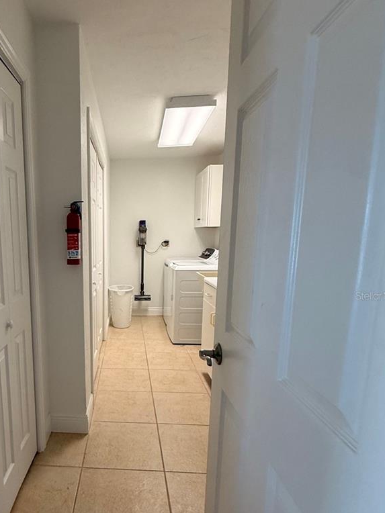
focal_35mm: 22
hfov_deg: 58.2
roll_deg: +0.0
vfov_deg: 75.9
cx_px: 101
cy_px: 295
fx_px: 326
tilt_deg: -10.1
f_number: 2.2
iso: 250
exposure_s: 1/120
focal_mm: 2.22
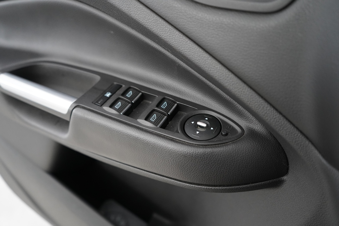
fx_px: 264
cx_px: 170
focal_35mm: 28
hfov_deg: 65.5
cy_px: 113
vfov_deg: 46.4
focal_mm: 28
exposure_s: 1/40
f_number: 3.5
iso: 4000
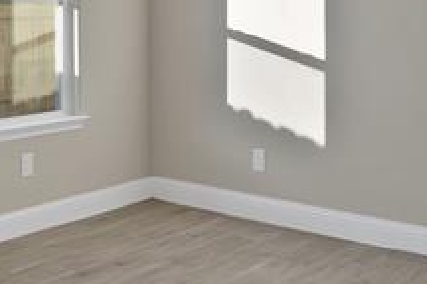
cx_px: 123
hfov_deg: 34.5
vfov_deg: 23.4
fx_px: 676
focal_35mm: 57
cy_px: 59
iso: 640
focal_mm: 12
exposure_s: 1/25
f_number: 9
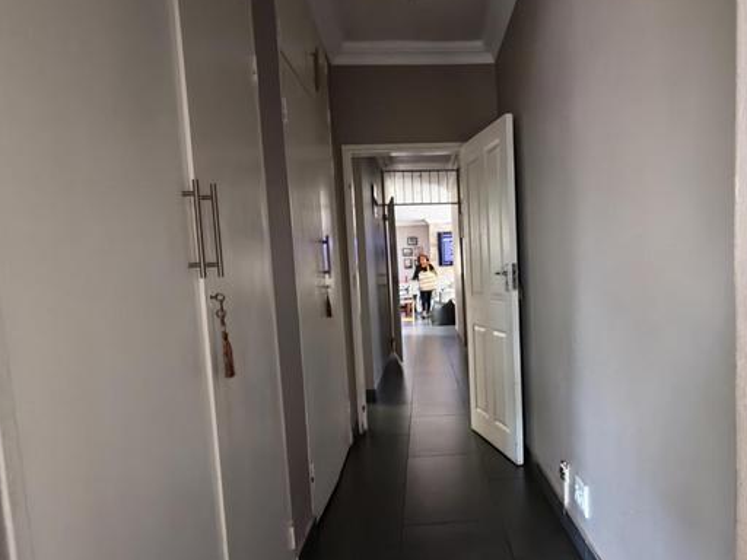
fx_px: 539
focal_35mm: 25
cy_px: 325
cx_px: 467
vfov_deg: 54.6
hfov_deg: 68.3
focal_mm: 1.96
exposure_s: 1/10
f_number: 2.2
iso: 640
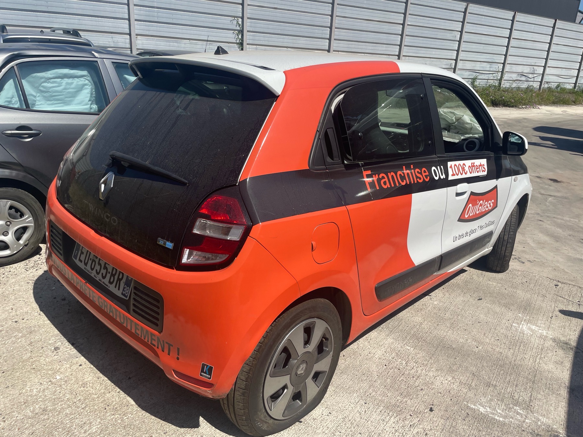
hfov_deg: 67.3
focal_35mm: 26
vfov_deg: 53.1
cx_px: 292
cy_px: 218
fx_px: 438
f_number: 1.6
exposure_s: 1/4831
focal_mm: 4.2
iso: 32
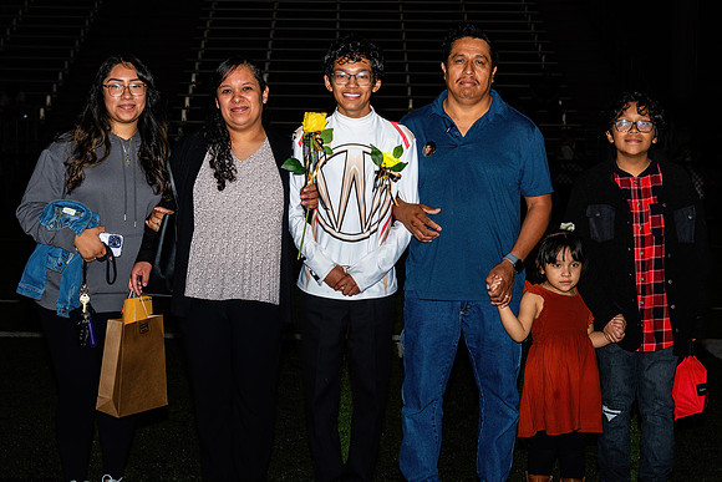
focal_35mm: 72
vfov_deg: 18.8
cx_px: 361
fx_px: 1453
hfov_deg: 27.9
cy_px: 212
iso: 320
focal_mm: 42
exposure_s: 1/200
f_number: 5
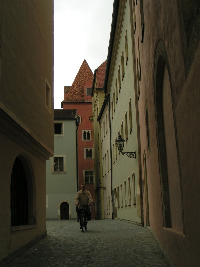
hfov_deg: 33.6
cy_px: 134
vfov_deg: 43.9
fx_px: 331
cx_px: 100
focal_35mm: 43
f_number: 5.6
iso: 50
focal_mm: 6.6
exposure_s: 1/250
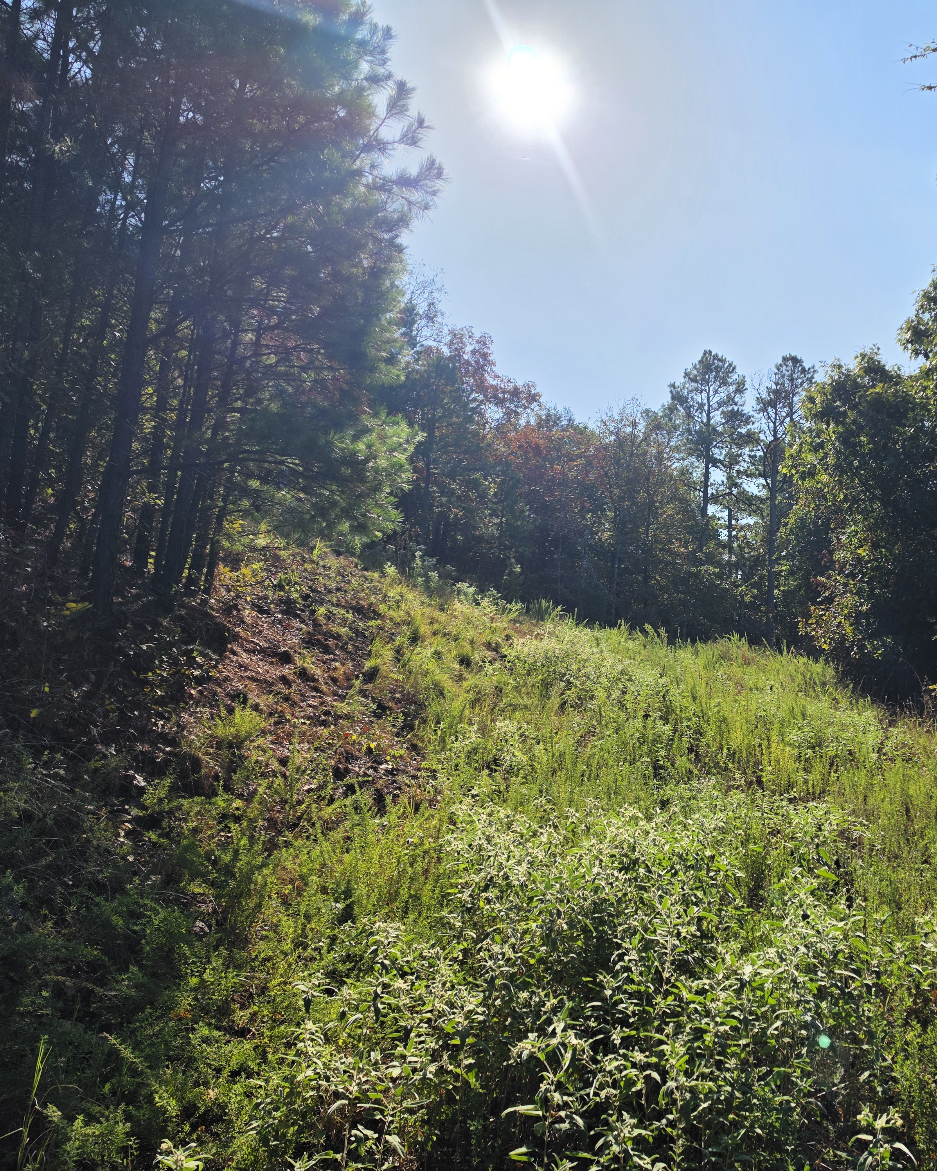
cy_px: 585
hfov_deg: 47.3
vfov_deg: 58.8
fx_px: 1040
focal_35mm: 30
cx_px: 658
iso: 25
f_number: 1.4
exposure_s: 1/7939
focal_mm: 6.5
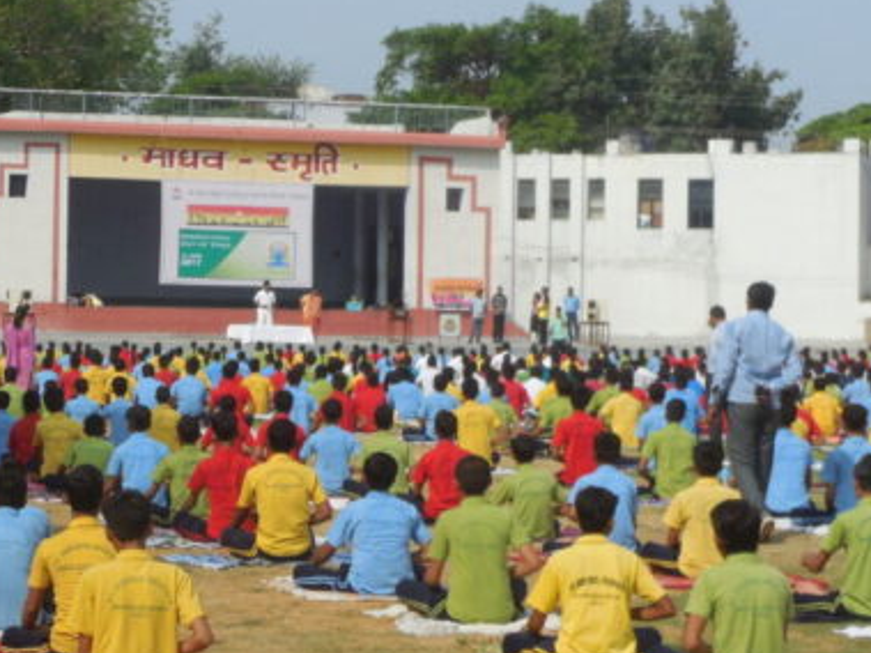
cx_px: 340
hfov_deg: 16.4
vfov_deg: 12.3
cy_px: 317
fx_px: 3018
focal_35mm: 120
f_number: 4.4
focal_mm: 12.6
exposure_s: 1/1000
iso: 125
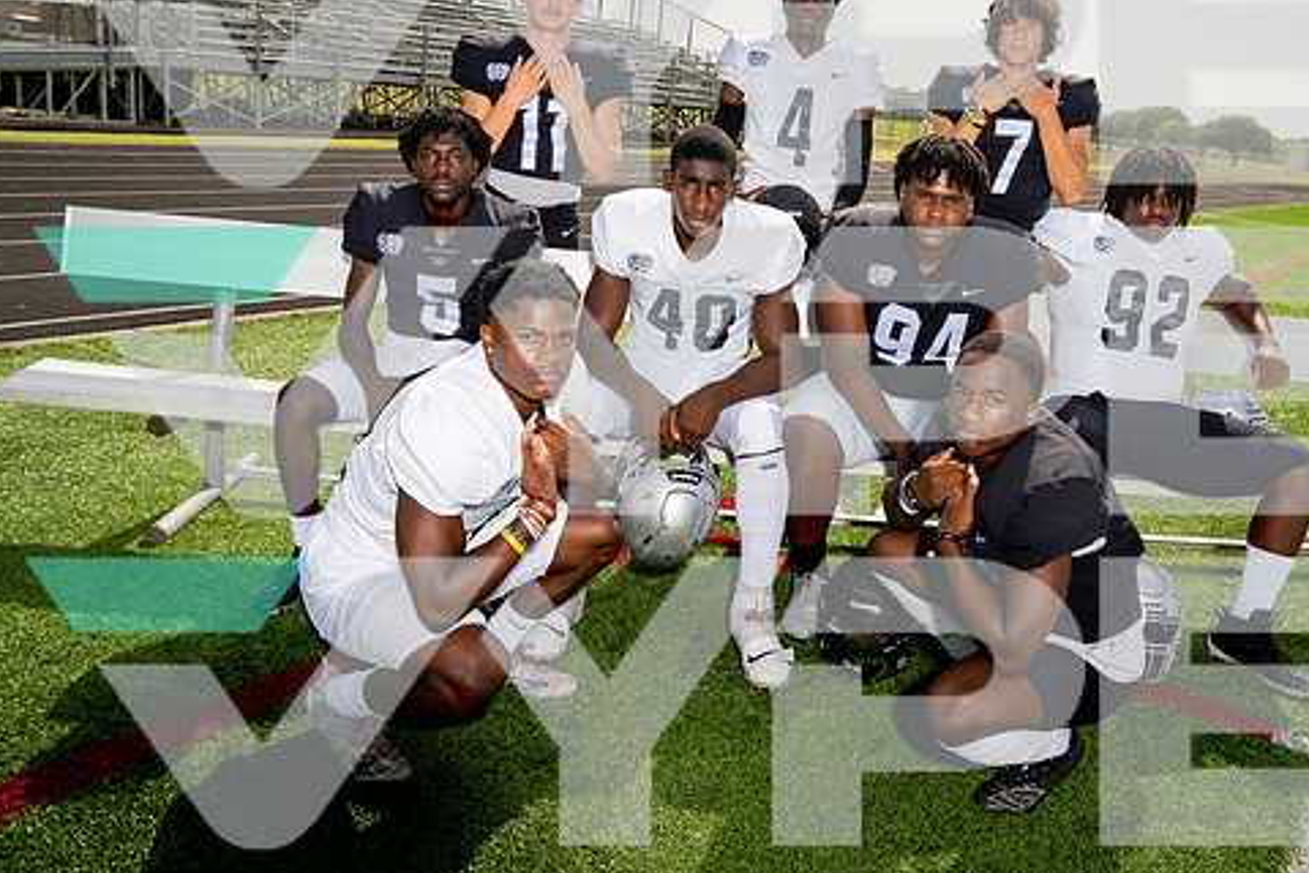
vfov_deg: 44.8
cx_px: 728
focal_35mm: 29
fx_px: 1054
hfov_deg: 63.5
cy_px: 372
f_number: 4.5
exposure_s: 1/1250
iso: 100
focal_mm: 24
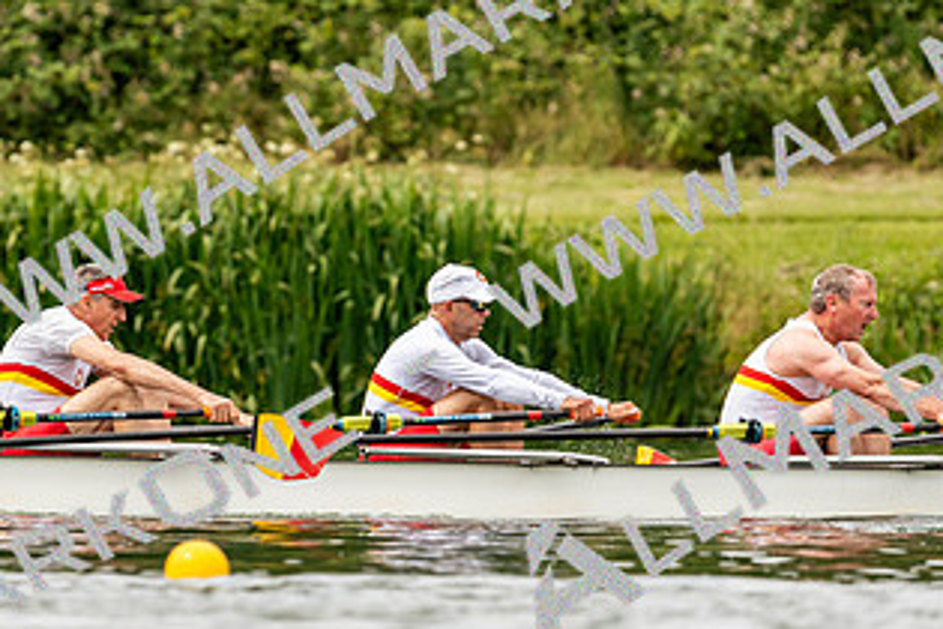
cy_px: 379
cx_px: 269
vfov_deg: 1.6
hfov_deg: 2.4
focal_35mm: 852
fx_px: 22316
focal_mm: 463
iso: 400
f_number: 6.3
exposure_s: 1/2000
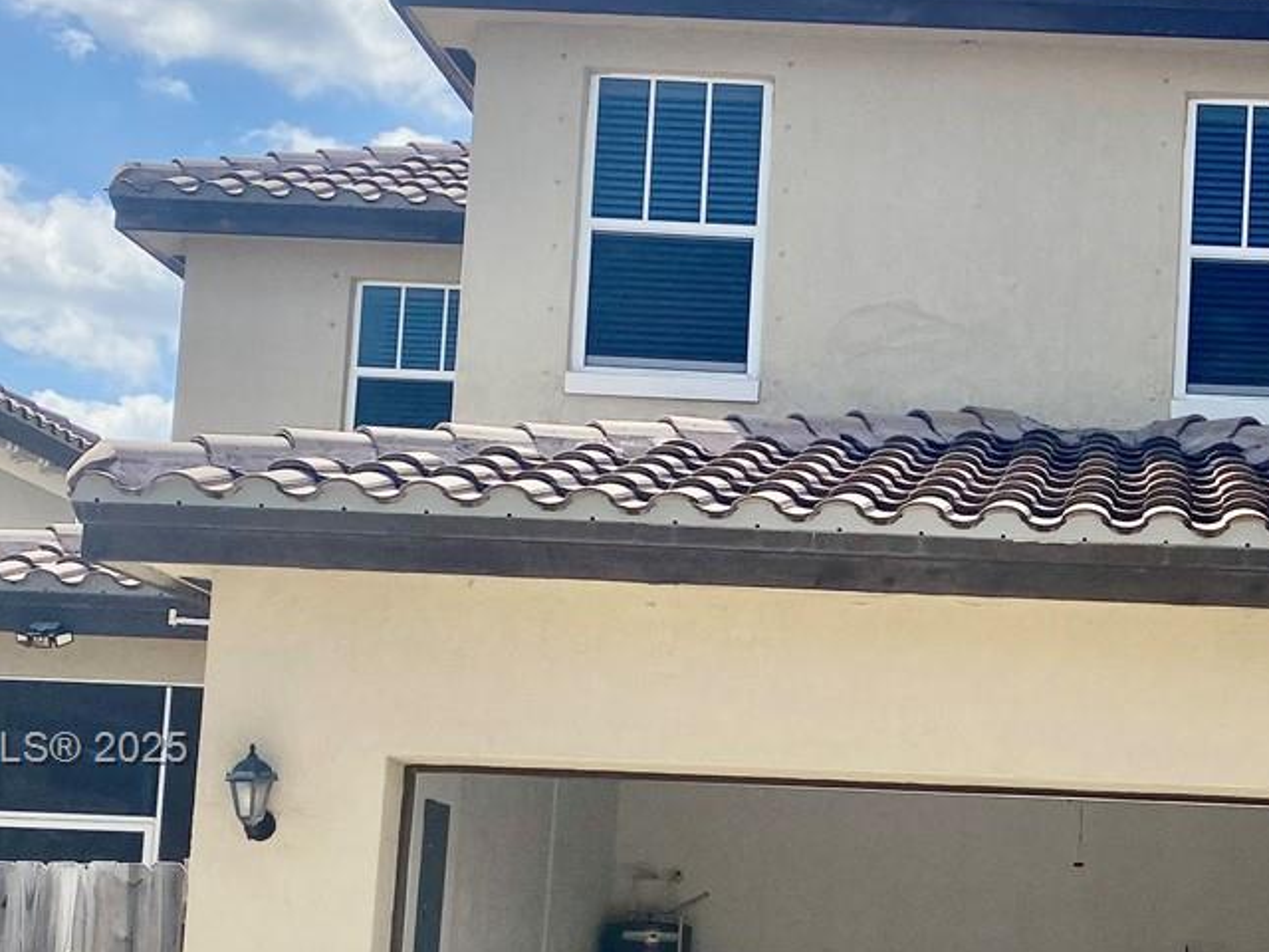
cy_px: 752
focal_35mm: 65
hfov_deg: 28.7
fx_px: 2383
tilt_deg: +6.7
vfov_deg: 22.3
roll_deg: -3.0
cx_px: 1140
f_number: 1.8
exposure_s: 1/4274
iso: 32
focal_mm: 4.25
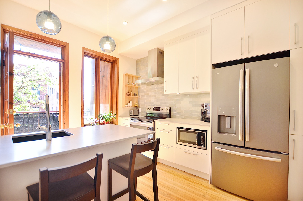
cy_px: 100
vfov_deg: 77.1
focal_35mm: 15
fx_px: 126
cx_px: 152
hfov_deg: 100.5
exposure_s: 1/40
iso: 100
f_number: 3.5
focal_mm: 10
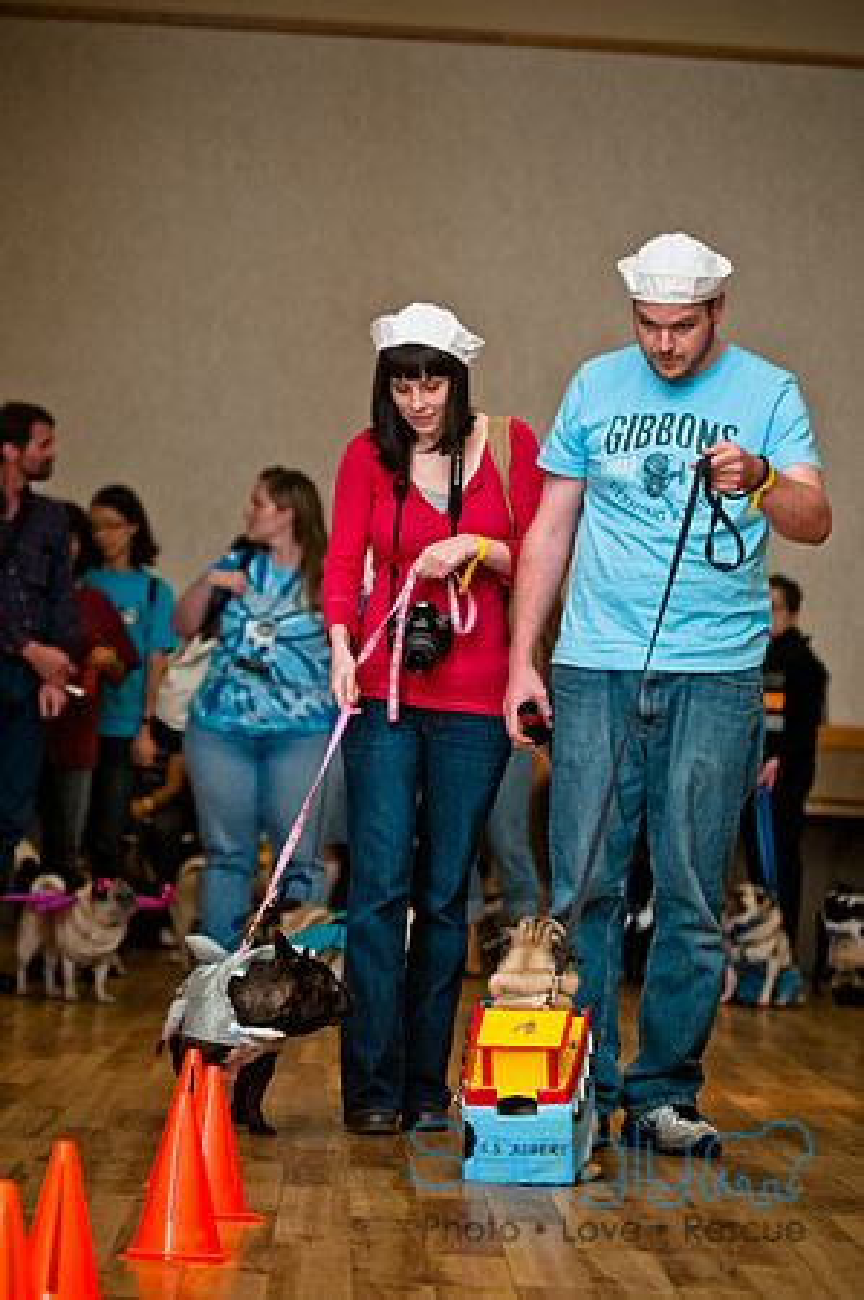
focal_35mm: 120
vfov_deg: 17.1
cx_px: 432
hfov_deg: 11.4
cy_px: 650
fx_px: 4330
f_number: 2.8
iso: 200
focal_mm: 80
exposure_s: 1/200
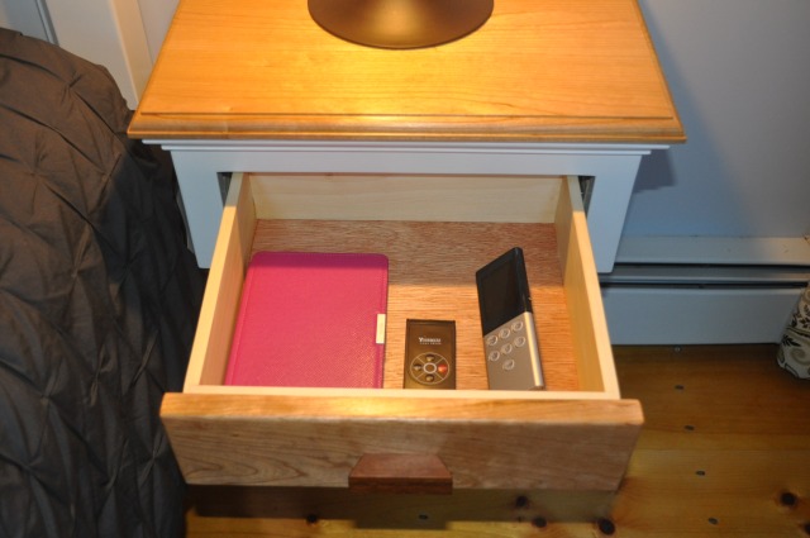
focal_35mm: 36
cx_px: 405
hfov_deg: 53.2
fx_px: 809
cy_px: 269
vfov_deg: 36.8
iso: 800
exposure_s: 1/60
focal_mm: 24
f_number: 4
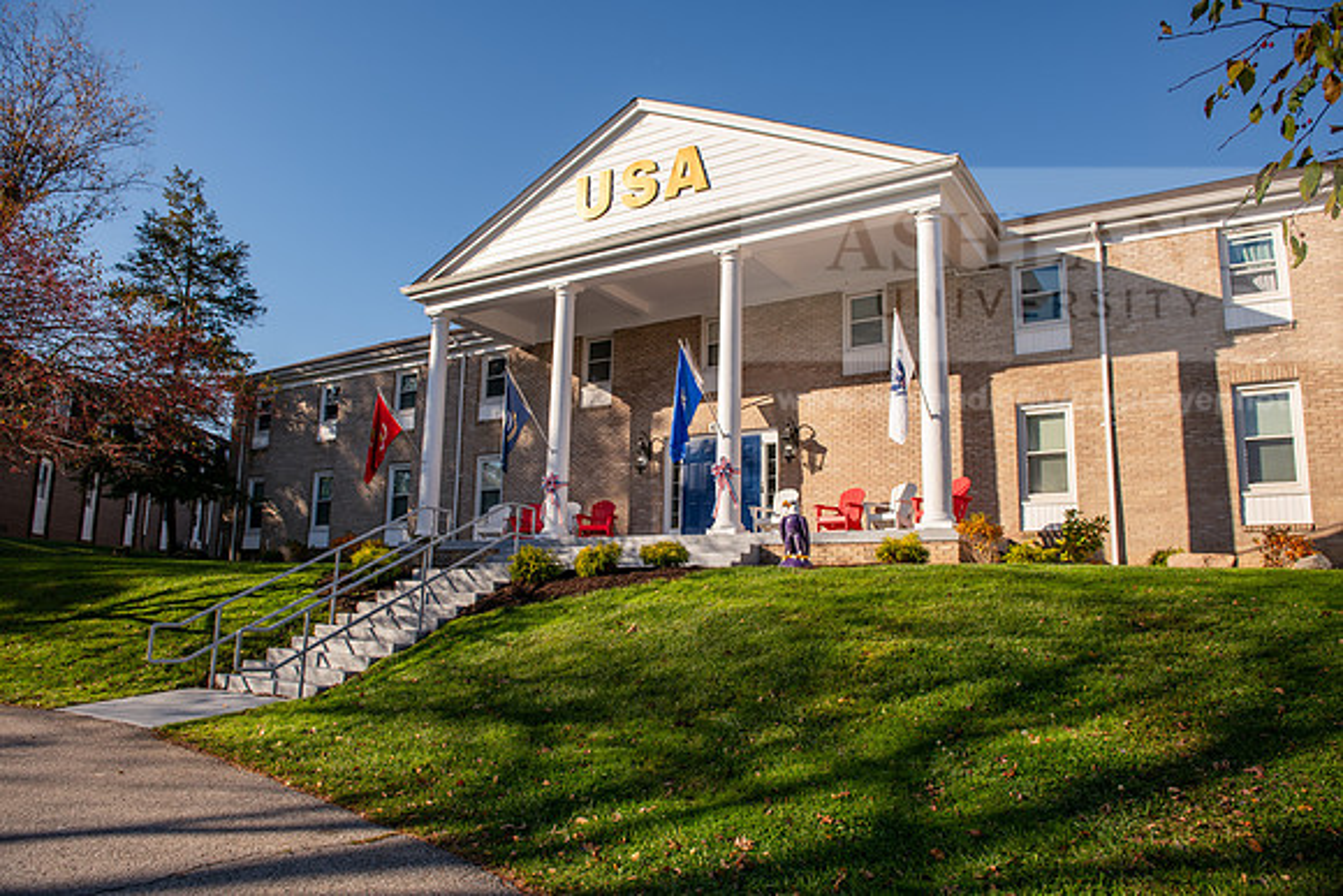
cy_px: 448
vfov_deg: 53.2
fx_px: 896
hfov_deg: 73.7
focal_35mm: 24
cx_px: 672
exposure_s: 1/400
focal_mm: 24
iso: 64
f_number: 5
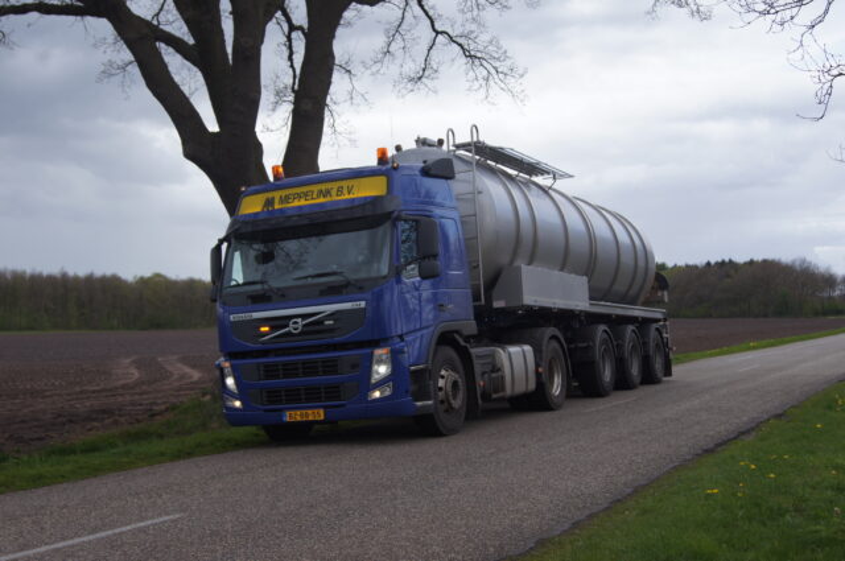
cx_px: 422
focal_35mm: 52
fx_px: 1231
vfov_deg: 25.7
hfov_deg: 37.9
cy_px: 280
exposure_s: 1/160
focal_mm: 35
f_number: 7.1
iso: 100
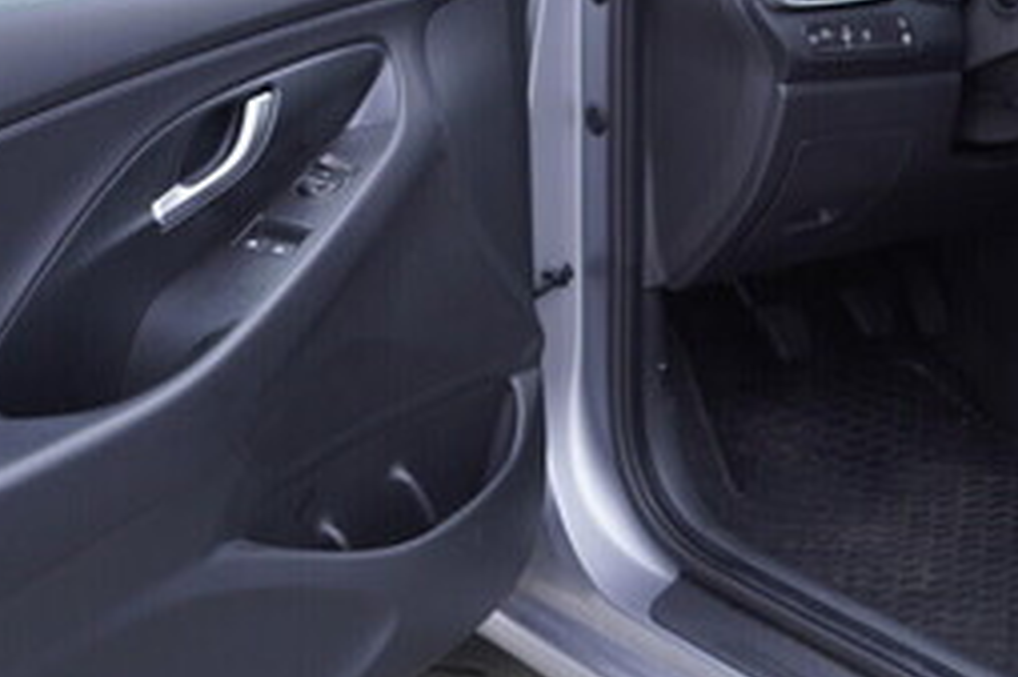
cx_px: 653
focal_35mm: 78
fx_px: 2204
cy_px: 170
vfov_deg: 17.4
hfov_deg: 25.9
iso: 125
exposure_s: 1/50
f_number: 3.2
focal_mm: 24
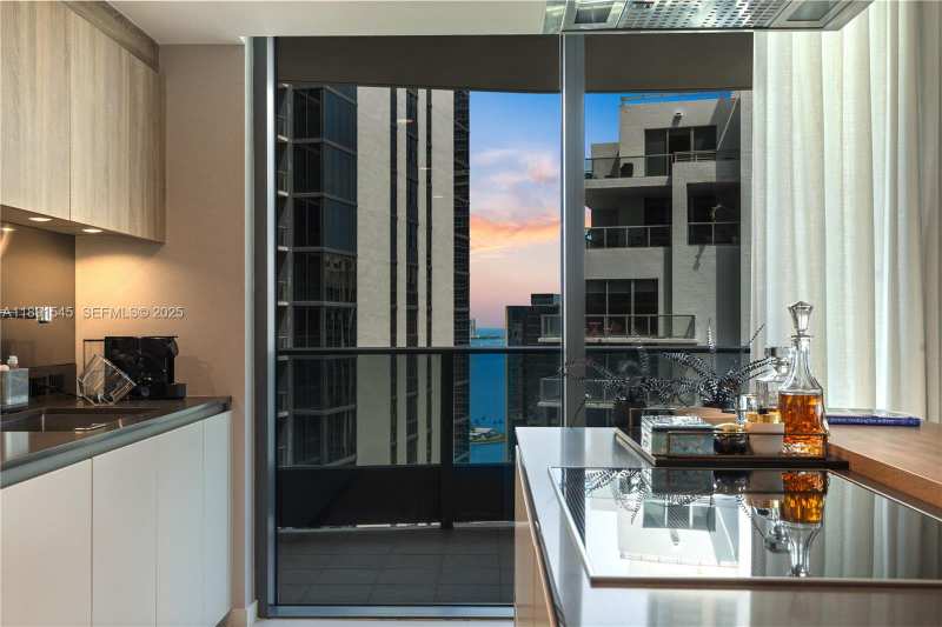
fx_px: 916
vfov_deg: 37.8
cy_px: 314
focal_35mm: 35
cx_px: 471
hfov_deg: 54.4
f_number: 9
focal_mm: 35
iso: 800
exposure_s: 1/13
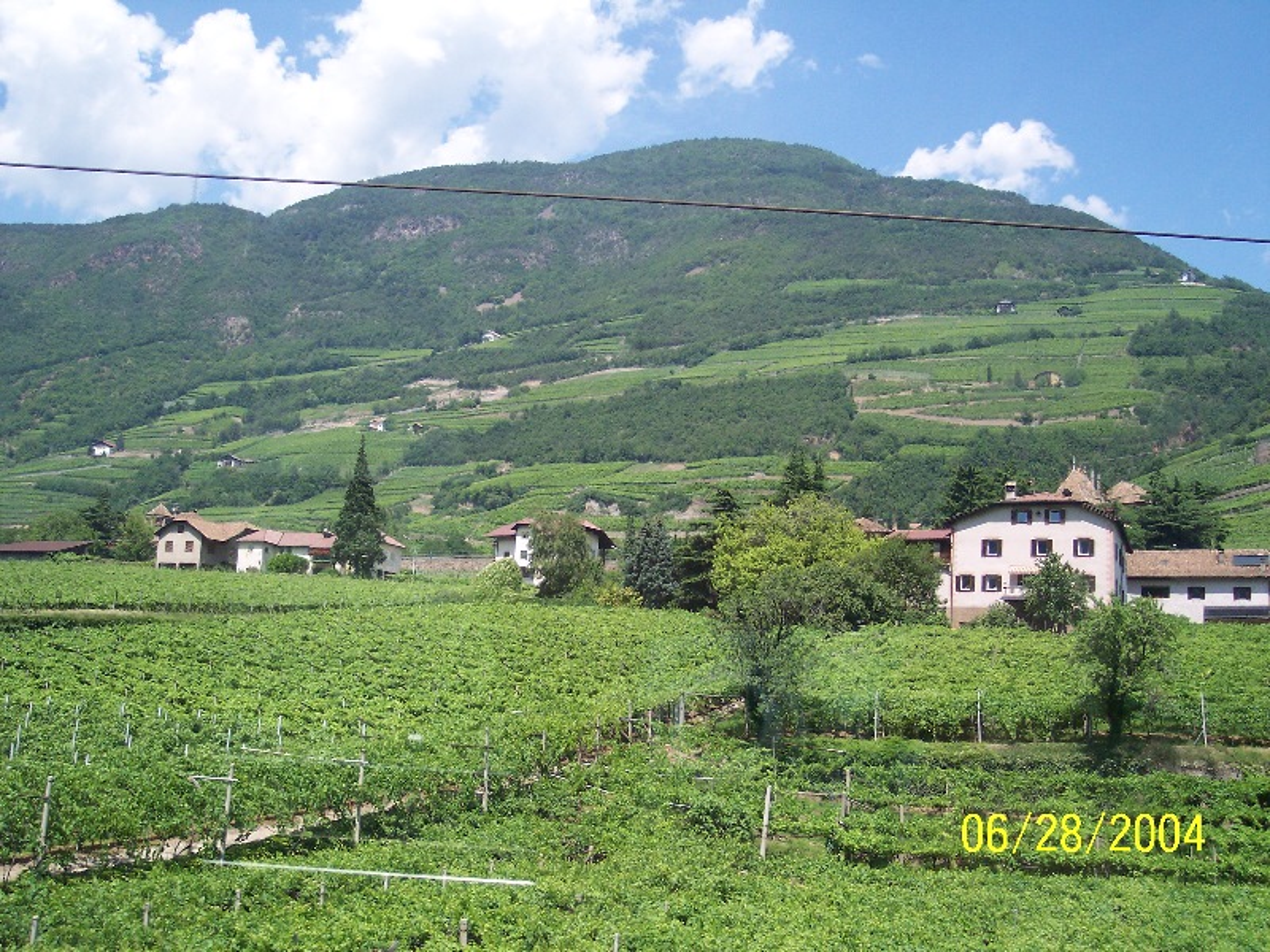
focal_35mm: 38
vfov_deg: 37.7
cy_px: 476
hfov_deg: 49.0
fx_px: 1394
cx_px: 635
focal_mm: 8
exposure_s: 1/500
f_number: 2.8
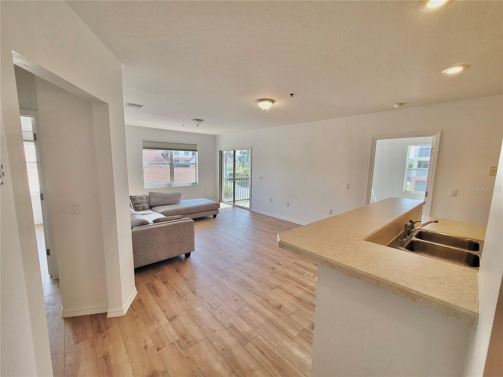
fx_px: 189
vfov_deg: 89.9
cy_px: 188
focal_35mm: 13
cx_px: 252
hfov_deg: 106.2
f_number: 2.2
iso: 100
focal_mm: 2.2
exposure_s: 1/120
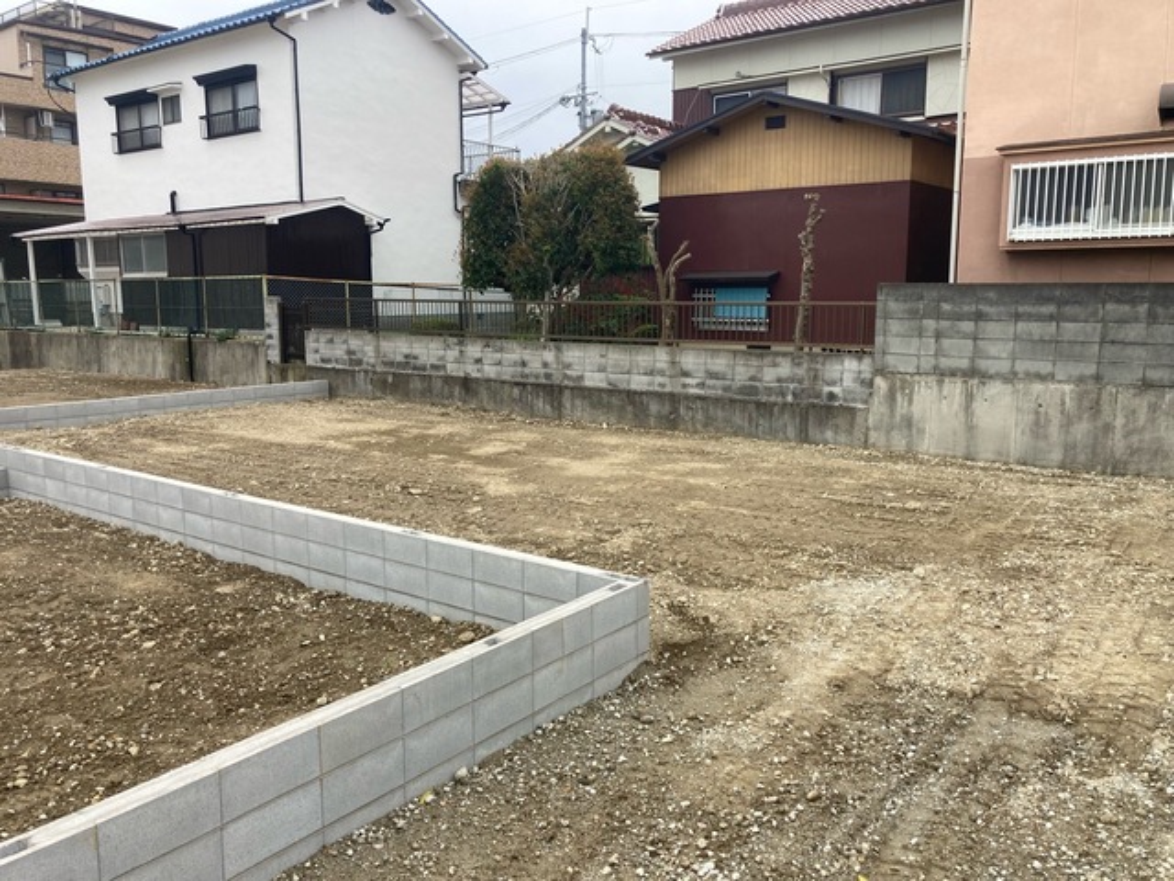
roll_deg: -1.8
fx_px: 950
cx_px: 587
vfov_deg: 49.7
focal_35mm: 28
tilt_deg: -7.9
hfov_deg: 63.4
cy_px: 440
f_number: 1.8
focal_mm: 3.99
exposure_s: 1/326
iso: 20
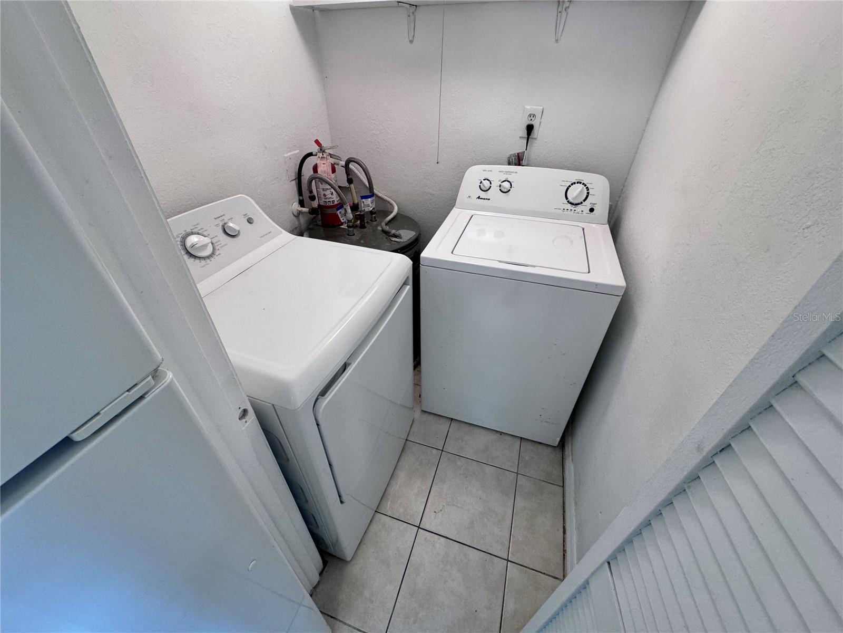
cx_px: 422
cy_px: 316
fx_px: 341
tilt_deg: -39.0
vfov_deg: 85.7
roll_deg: -2.0
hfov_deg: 102.1
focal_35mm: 14
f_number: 2.2
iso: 200
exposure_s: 1/60
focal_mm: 2.22
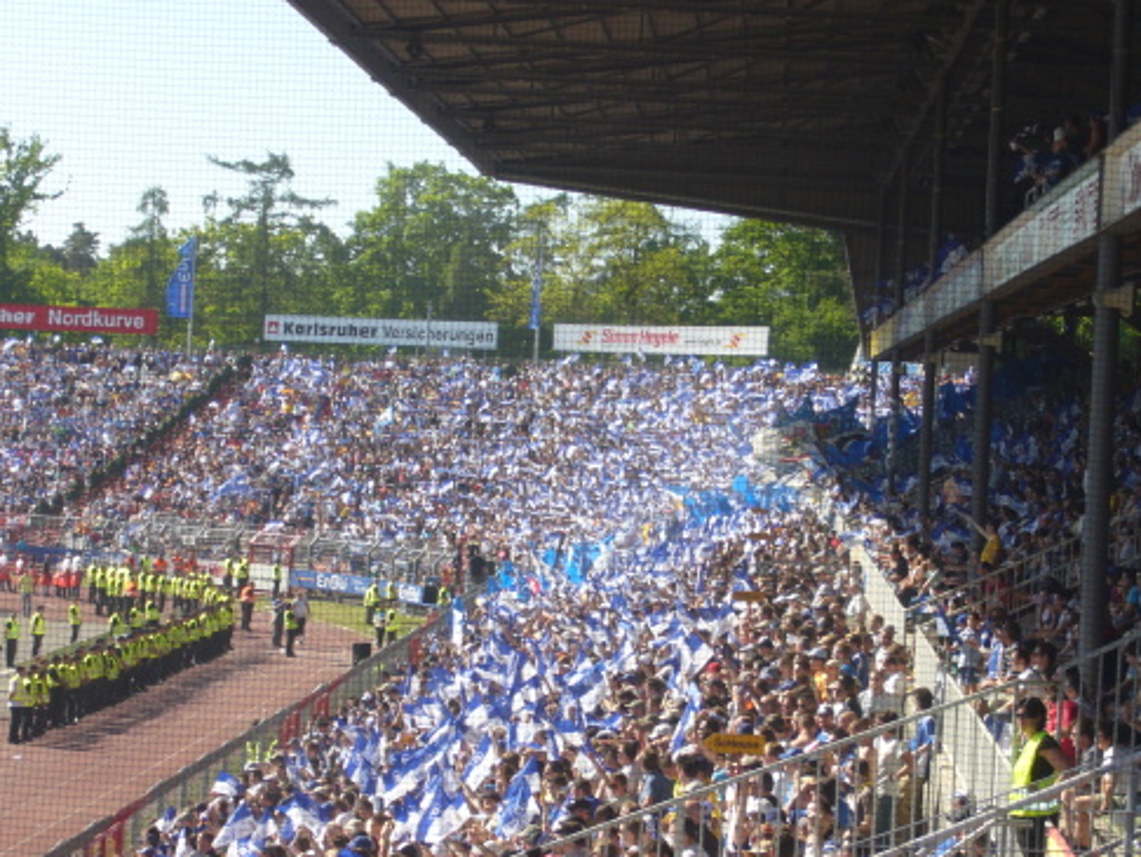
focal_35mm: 108
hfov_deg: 18.2
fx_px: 3562
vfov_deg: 13.7
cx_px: 573
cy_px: 438
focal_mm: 17.4
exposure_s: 1/200
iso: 80
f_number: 5
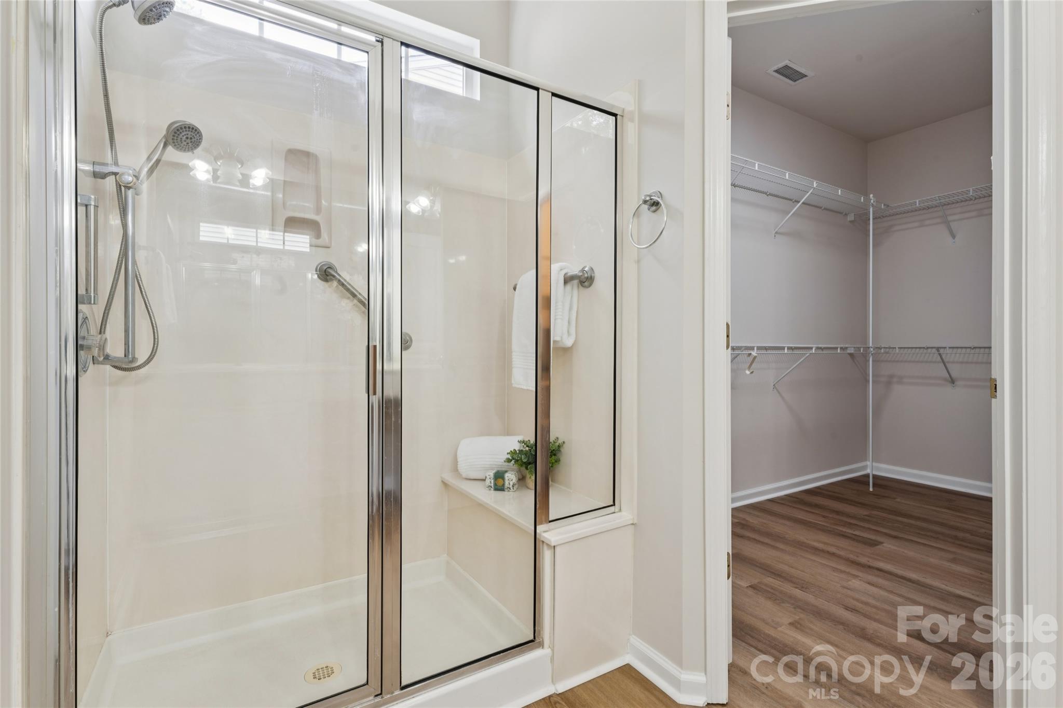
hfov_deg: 94.0
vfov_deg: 71.1
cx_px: 532
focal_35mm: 17
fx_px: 496
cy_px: 354
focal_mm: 16.8
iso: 100
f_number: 13
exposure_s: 1/2
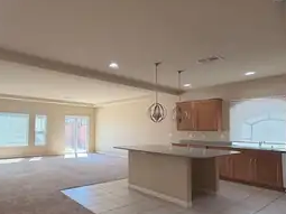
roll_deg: -0.6
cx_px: 65
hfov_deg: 70.3
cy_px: 121
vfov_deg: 60.8
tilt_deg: +2.5
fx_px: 182
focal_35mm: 22
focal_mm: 2.22
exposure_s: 1/120
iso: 125
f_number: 2.2
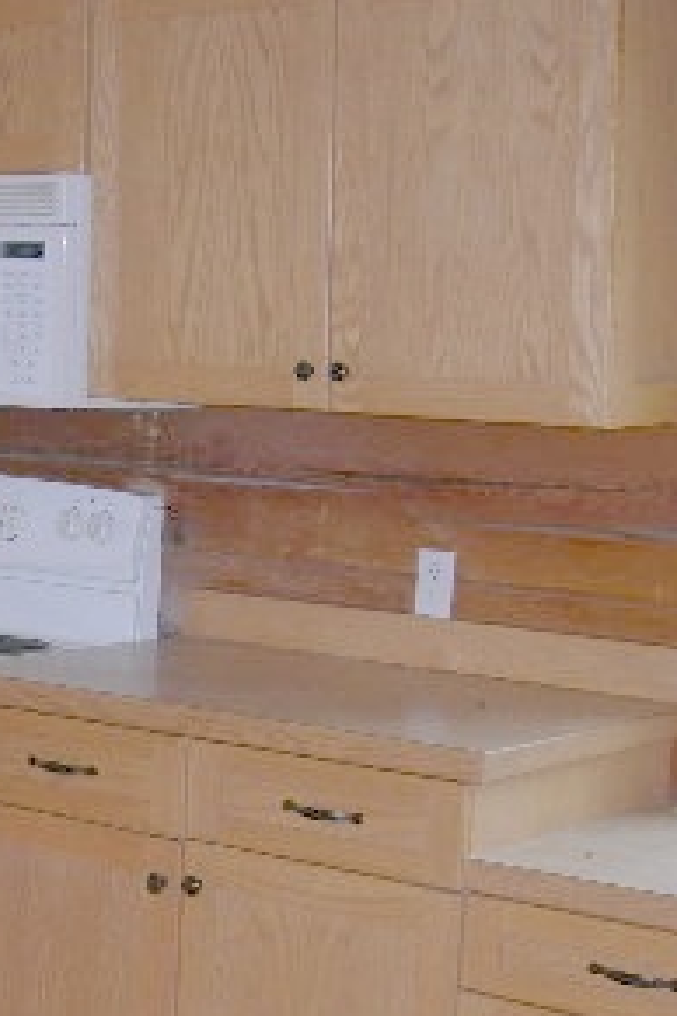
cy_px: 719
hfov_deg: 15.5
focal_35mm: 87
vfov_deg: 23.2
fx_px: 2454
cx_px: 66
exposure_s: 1/60.1
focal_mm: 7.8
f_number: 2.8
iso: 50
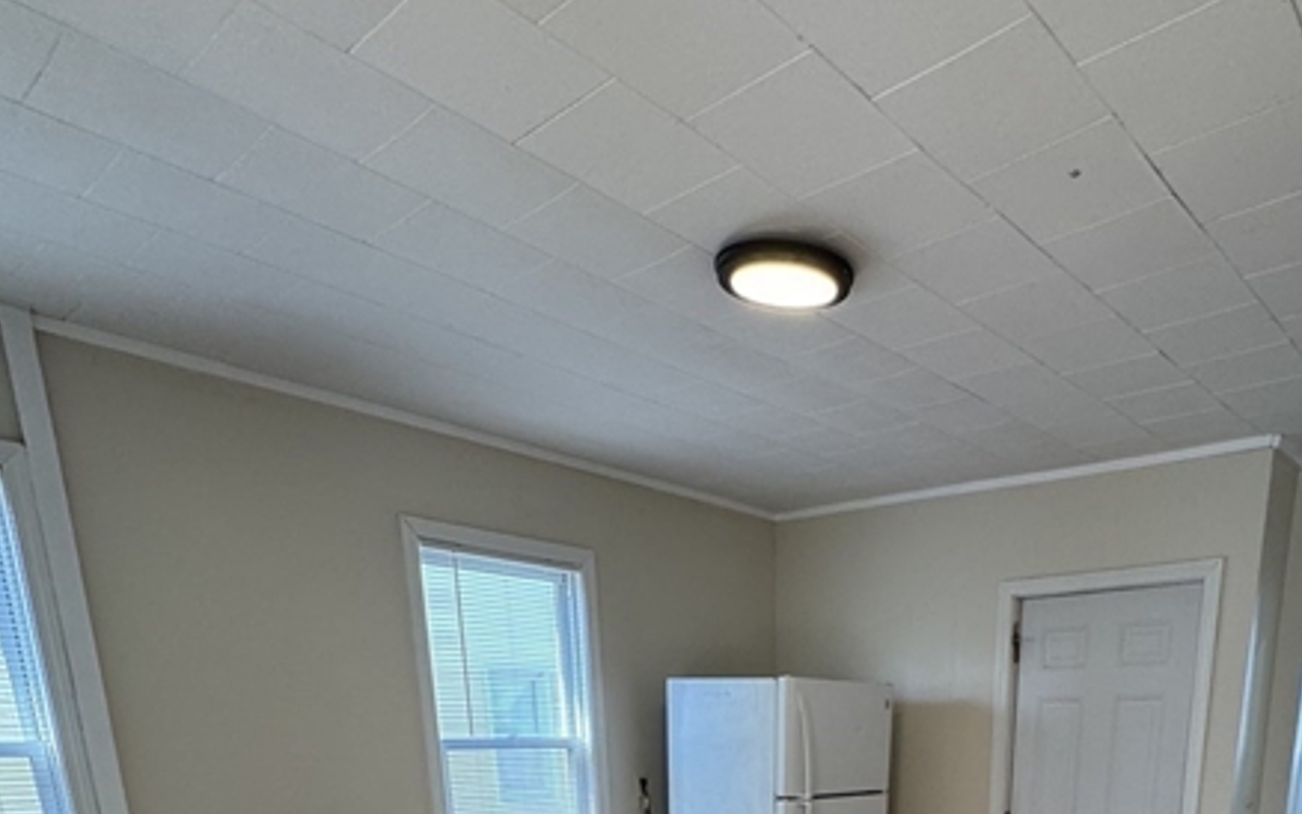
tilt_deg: -15.7
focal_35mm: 26
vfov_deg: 36.5
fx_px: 923
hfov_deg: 69.3
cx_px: 812
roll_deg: -0.2
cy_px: 980
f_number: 2.2
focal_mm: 2.22
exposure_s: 1/120
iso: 160
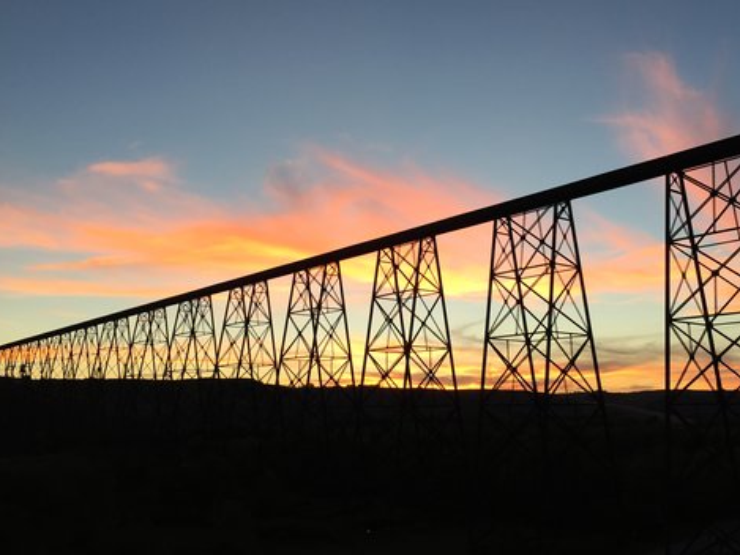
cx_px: 394
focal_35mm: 34
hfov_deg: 53.9
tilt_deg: +11.9
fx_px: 727
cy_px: 250
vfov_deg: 41.8
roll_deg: -0.4
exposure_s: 1/120
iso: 40
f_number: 2.2
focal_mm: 4.15
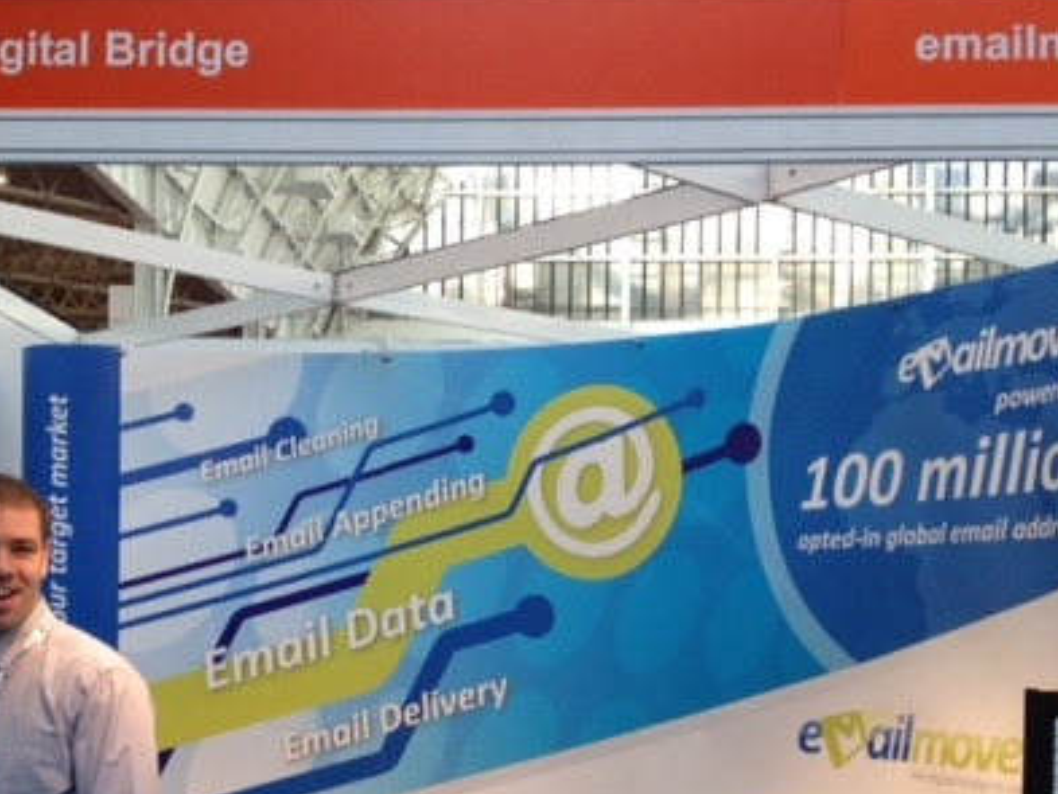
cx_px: 485
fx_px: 1743
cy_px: 608
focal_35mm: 57
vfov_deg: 25.3
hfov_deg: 33.8
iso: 100
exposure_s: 1/120
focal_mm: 4.28
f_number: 2.4
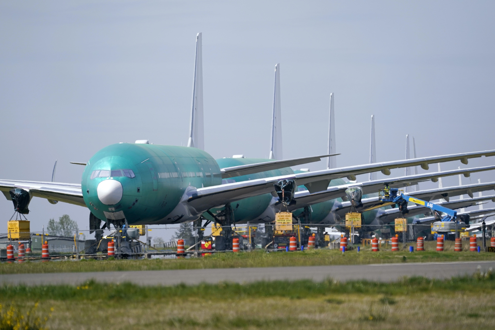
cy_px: 165
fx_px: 4537
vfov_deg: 4.2
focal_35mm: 330
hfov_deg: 6.2
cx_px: 248
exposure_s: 1/3200
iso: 400
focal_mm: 330
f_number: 5.6
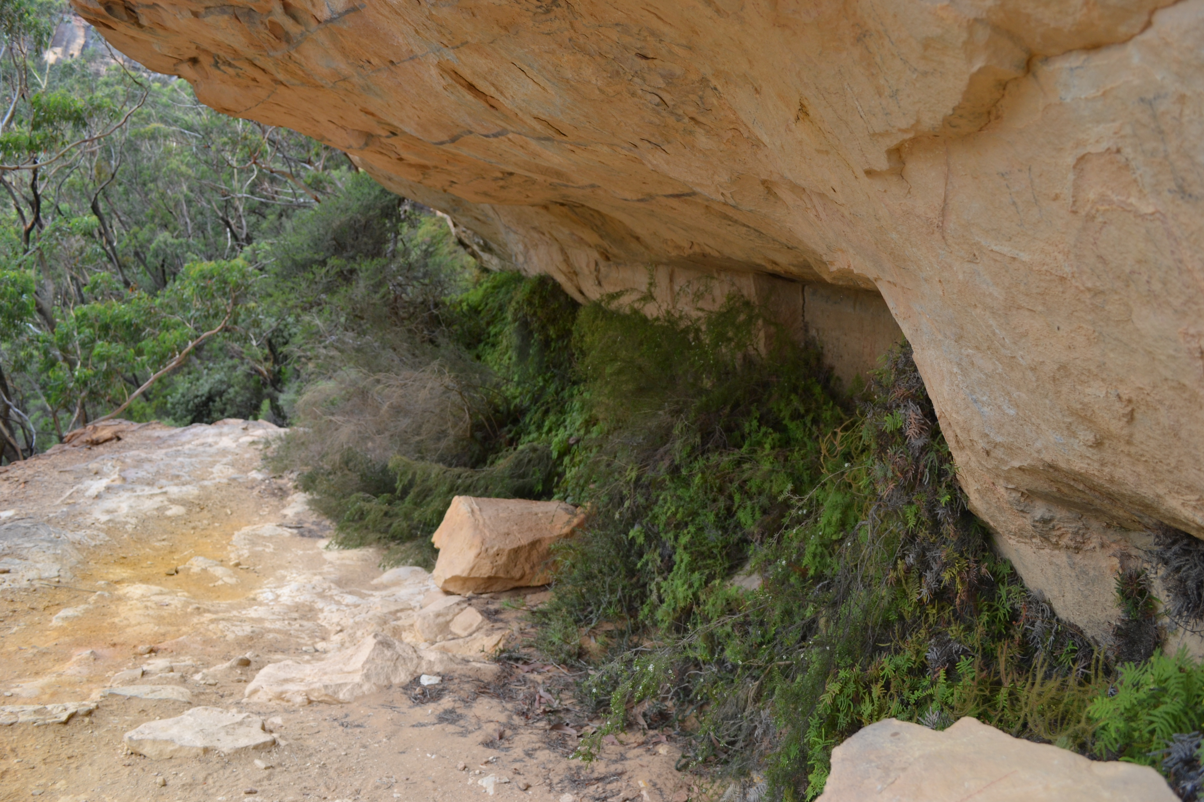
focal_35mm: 30
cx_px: 602
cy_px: 401
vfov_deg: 43.6
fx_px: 1003
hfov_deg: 61.9
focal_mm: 20
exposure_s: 1/125
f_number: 5.6
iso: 160
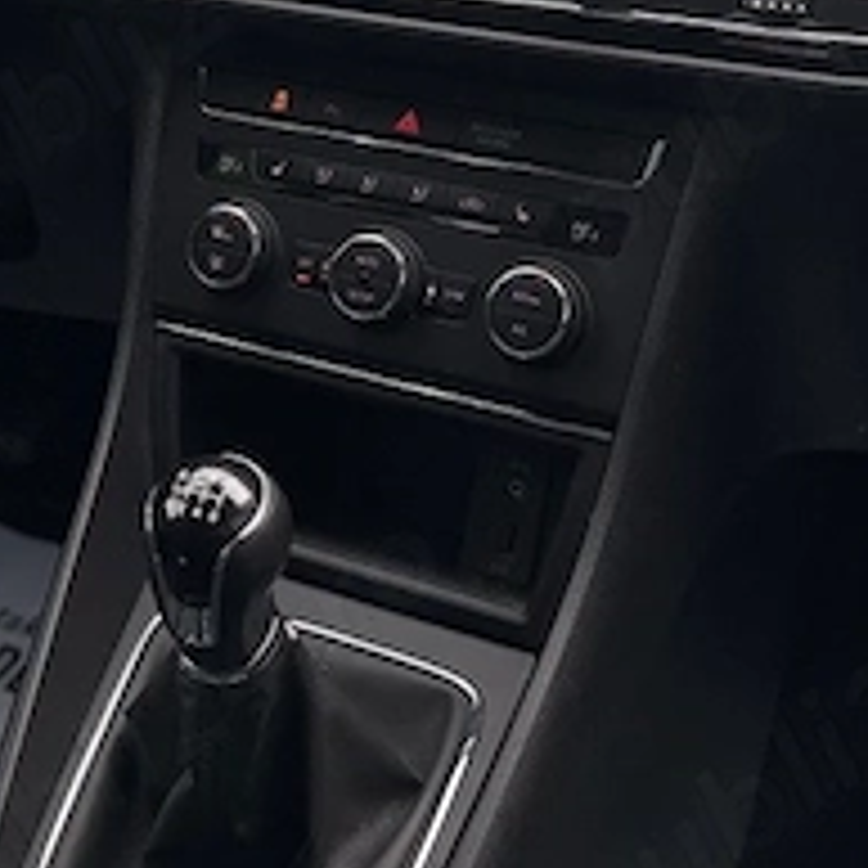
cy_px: 63
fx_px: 1872
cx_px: 328
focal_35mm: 66
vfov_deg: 25.2
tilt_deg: -16.0
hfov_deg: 26.0
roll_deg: +1.3
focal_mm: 6.76
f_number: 1.78
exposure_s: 1/567
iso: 80
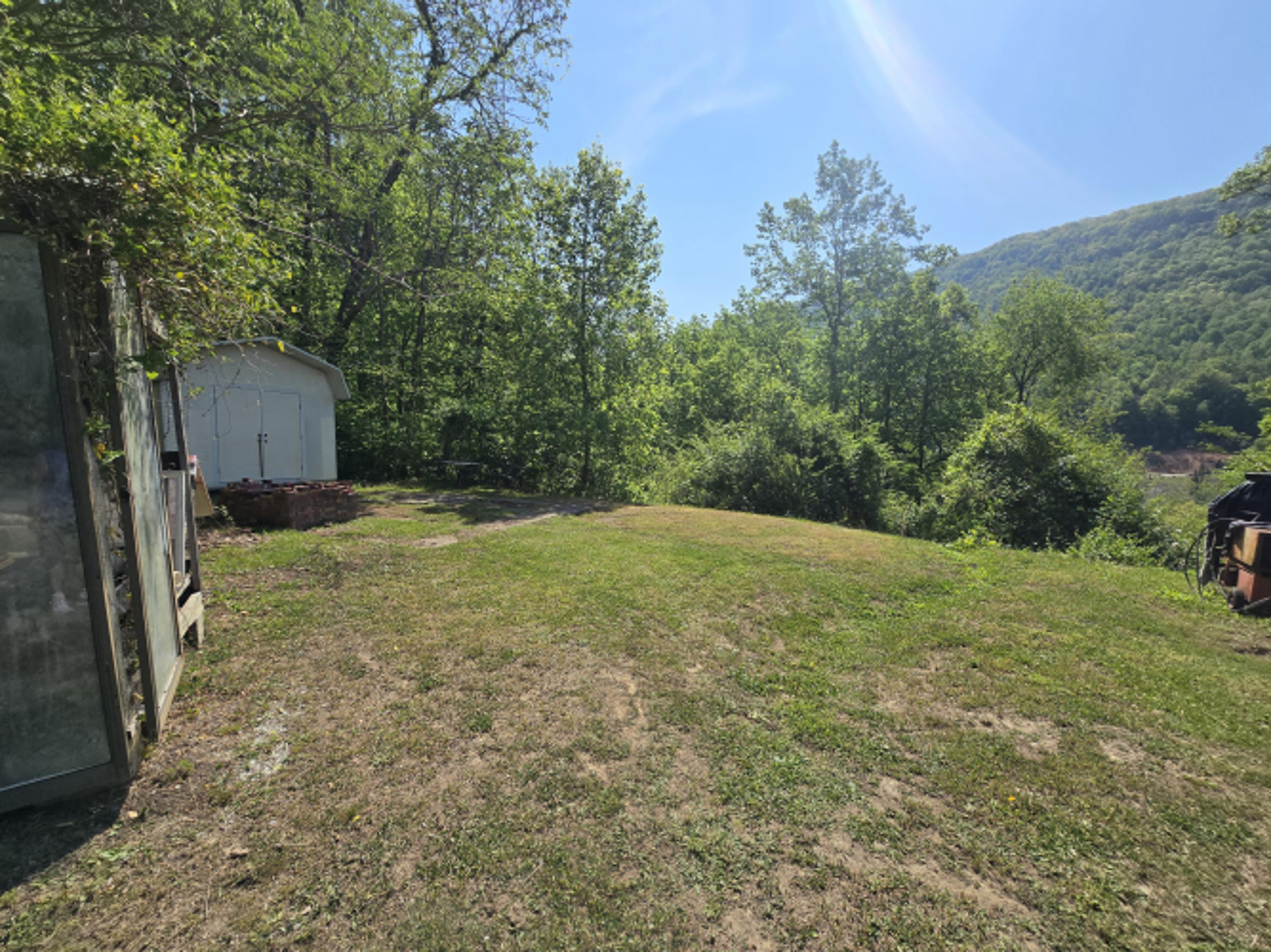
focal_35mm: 13
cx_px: 636
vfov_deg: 89.9
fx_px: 477
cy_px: 476
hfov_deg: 106.2
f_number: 2.2
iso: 50
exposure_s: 1/3026
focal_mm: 2.2
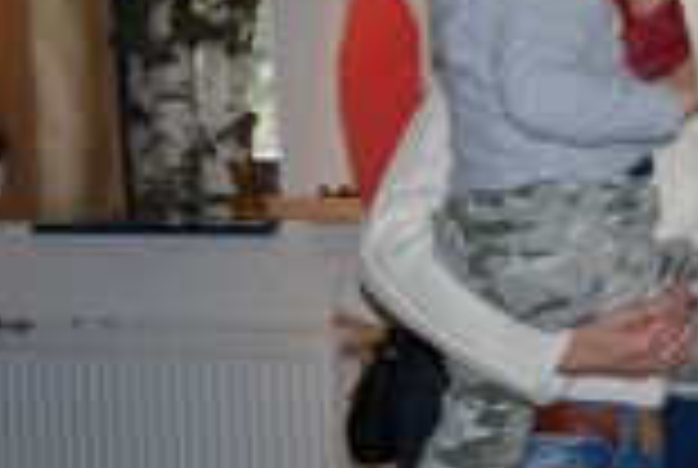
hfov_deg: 12.2
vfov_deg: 8.3
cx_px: 797
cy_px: 70
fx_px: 3205
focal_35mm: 165
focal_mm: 38
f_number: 4.2
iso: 160
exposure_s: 1/60
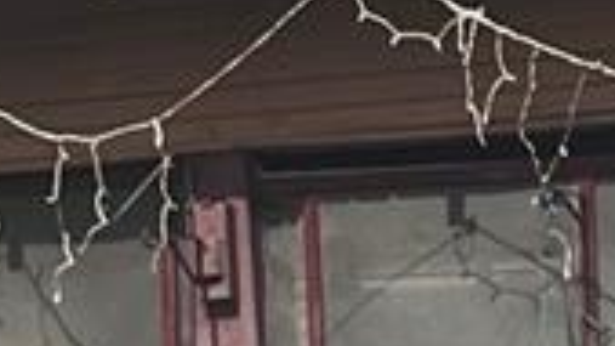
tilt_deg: -1.1
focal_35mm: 258
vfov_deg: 4.6
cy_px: 739
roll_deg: +1.8
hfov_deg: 8.3
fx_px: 4207
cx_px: 699
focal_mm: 5.7
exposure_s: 1/3704
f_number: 1.5
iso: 50
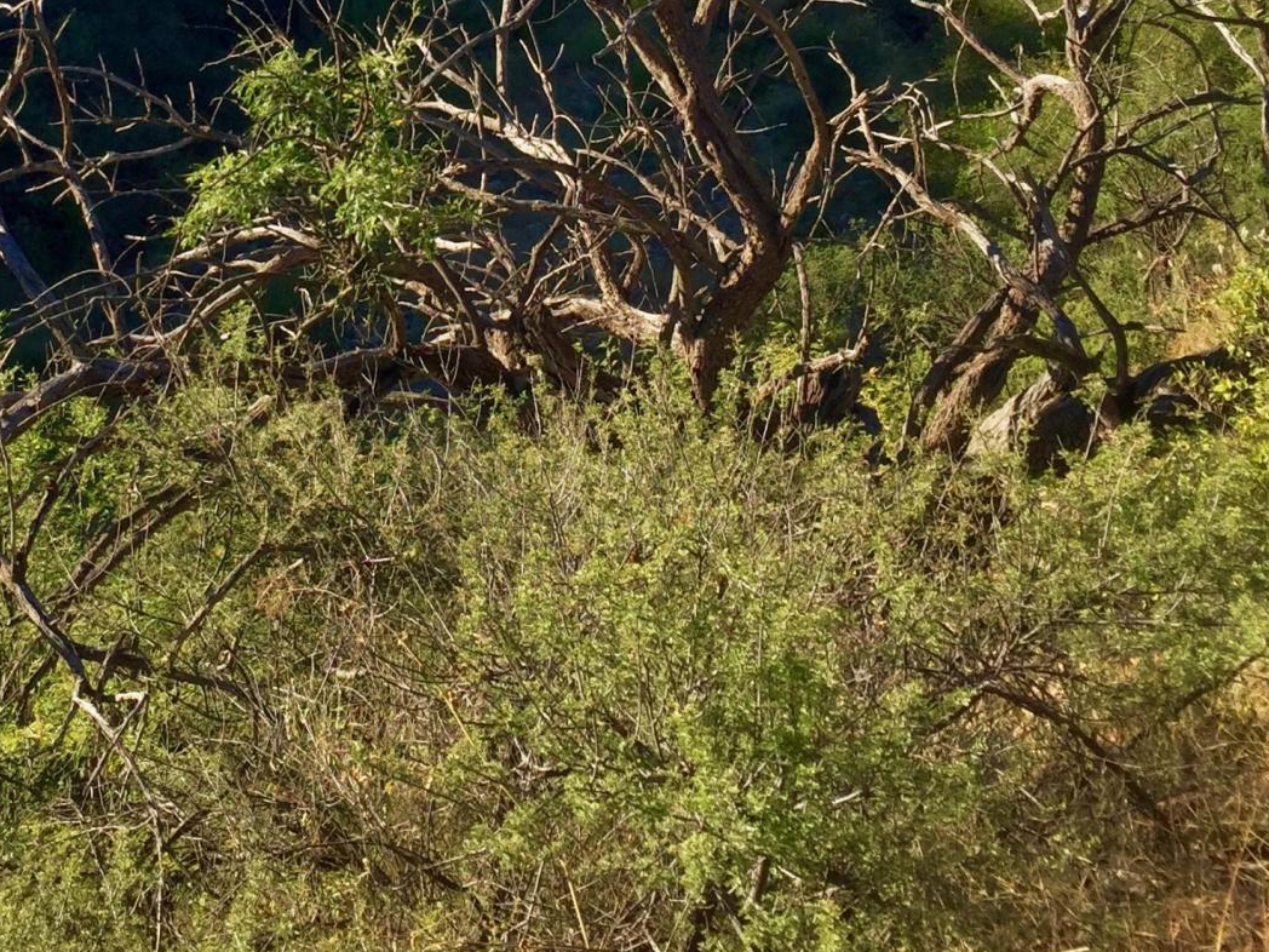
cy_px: 67
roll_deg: -3.9
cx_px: 286
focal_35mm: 59
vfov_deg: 24.0
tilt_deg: -12.4
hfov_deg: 32.0
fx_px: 2163
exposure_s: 1/920
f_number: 2.2
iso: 32
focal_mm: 4.15
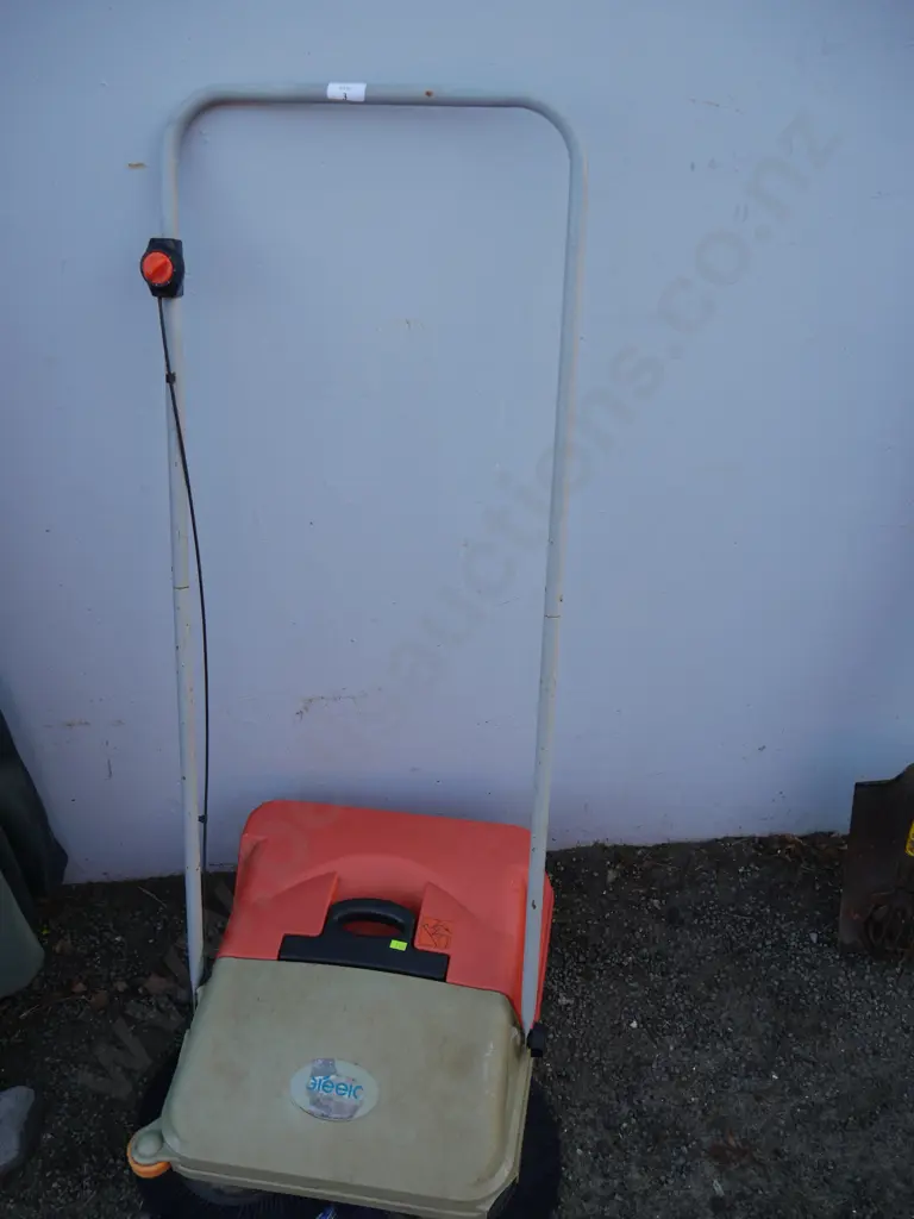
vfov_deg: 60.0
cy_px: 610
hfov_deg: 46.8
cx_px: 457
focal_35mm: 30
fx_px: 1056
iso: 200
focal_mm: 15
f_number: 4
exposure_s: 1/125
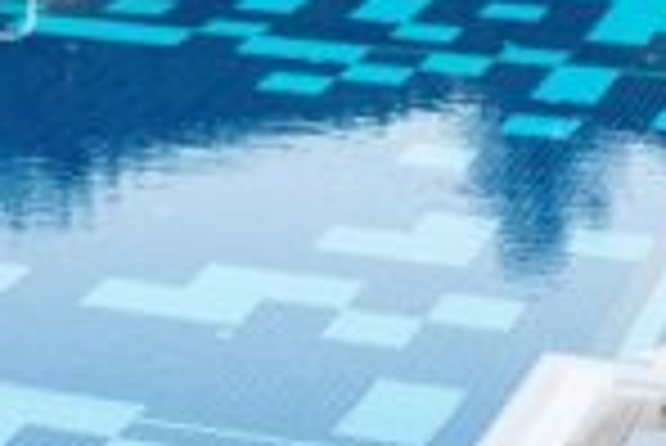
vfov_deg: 9.0
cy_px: -124
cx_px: 72
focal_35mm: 151
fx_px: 2796
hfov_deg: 13.5
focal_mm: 10.26
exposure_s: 1/50
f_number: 3.2
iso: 100
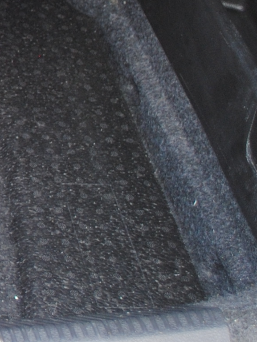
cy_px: -91
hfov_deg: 8.3
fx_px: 1583
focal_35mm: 160
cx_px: -414
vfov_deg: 12.0
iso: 200
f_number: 3.8
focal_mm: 22
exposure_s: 1/60
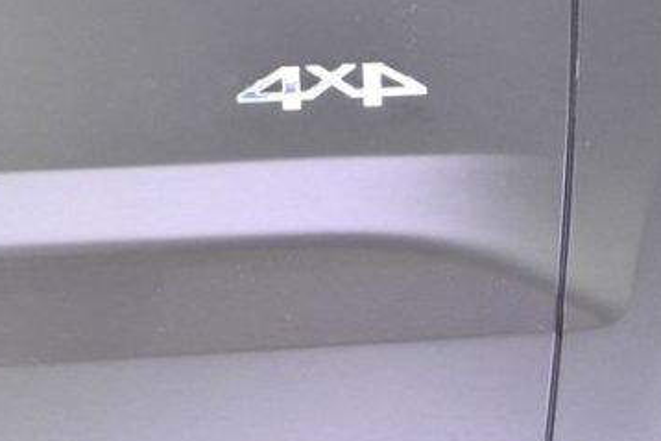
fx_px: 3382
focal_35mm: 184
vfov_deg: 7.5
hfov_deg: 11.1
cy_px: 75
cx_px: 210
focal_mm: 55
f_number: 5.6
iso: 3200
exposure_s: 1/25
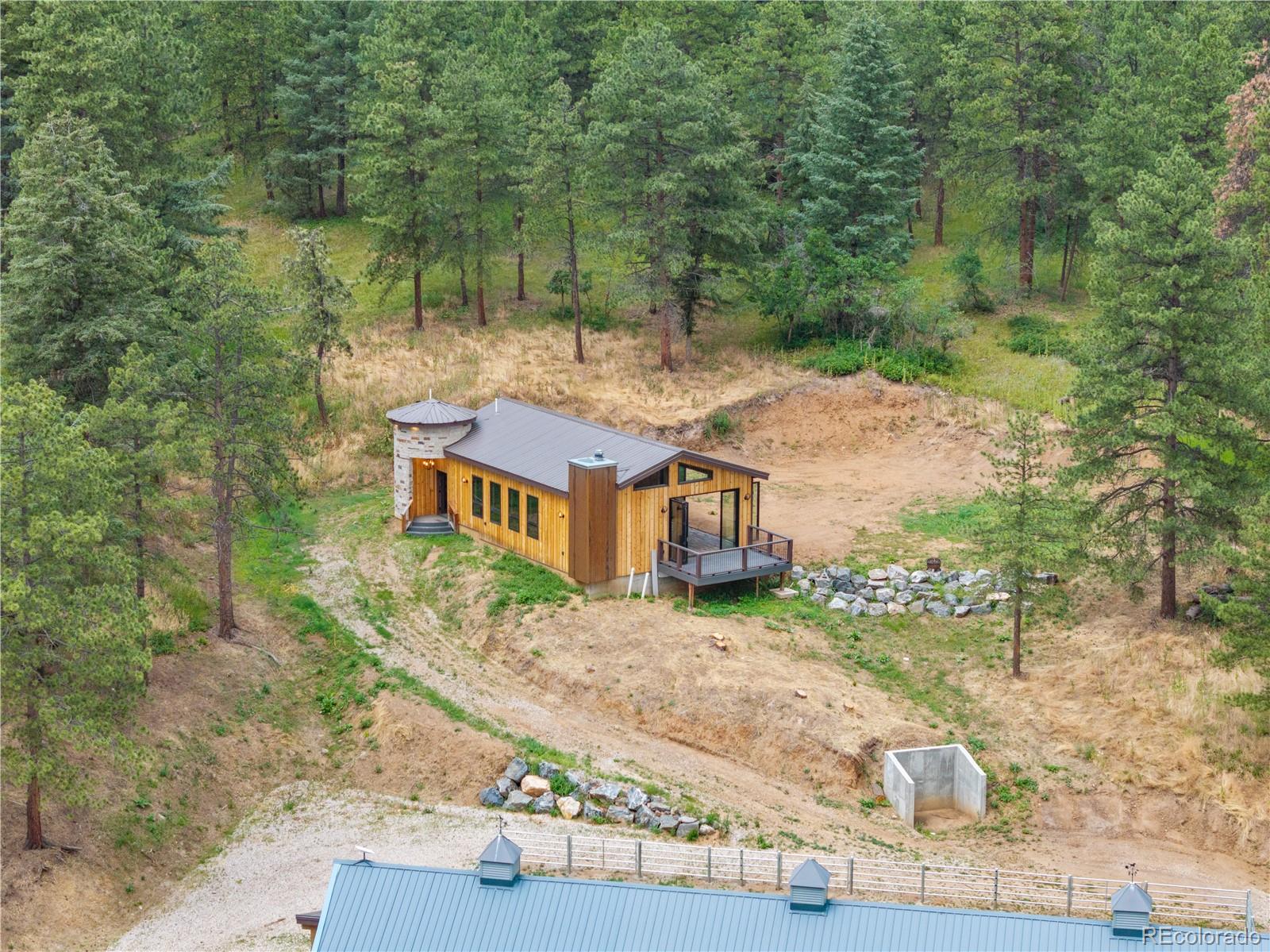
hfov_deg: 27.8
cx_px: 635
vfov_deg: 21.0
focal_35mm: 70
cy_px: 476
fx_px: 2567
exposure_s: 1/15
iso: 490
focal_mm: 19.35
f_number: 2.8
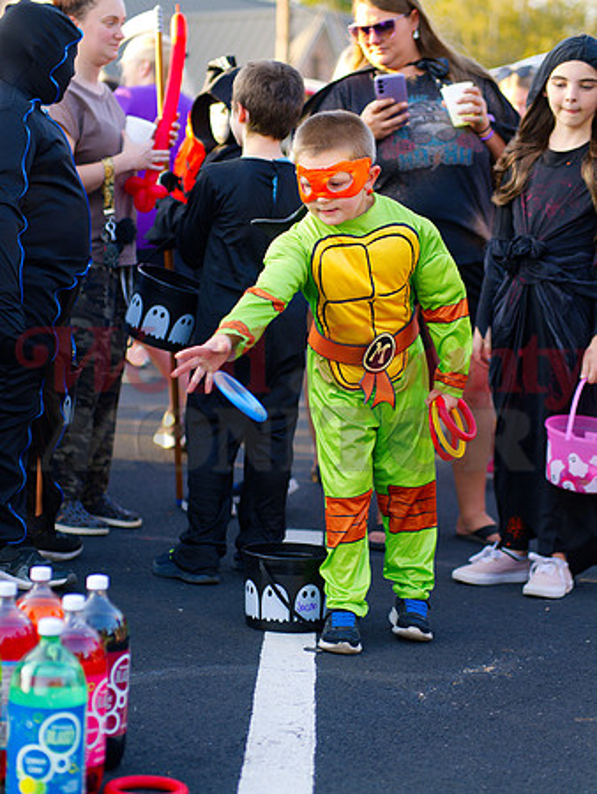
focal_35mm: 86
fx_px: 1976
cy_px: 397
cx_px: 298
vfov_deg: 22.7
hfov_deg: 17.2
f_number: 1.8
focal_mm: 43
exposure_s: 1/500
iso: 200
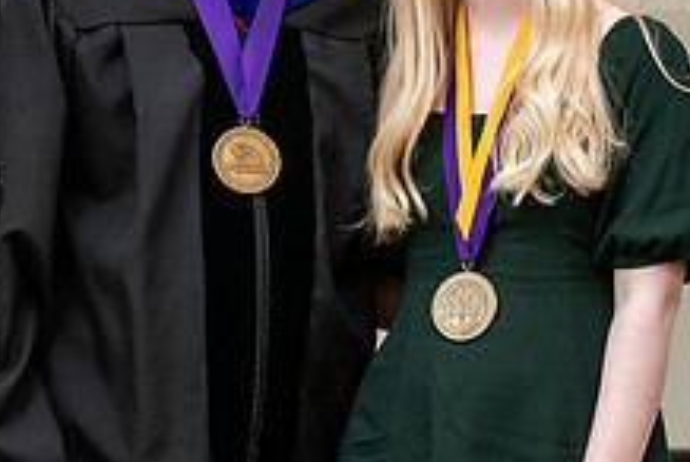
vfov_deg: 5.8
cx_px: 392
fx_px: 4587
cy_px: 62
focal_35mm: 239
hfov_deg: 8.6
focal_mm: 90
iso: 1600
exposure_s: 1/200
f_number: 4.5
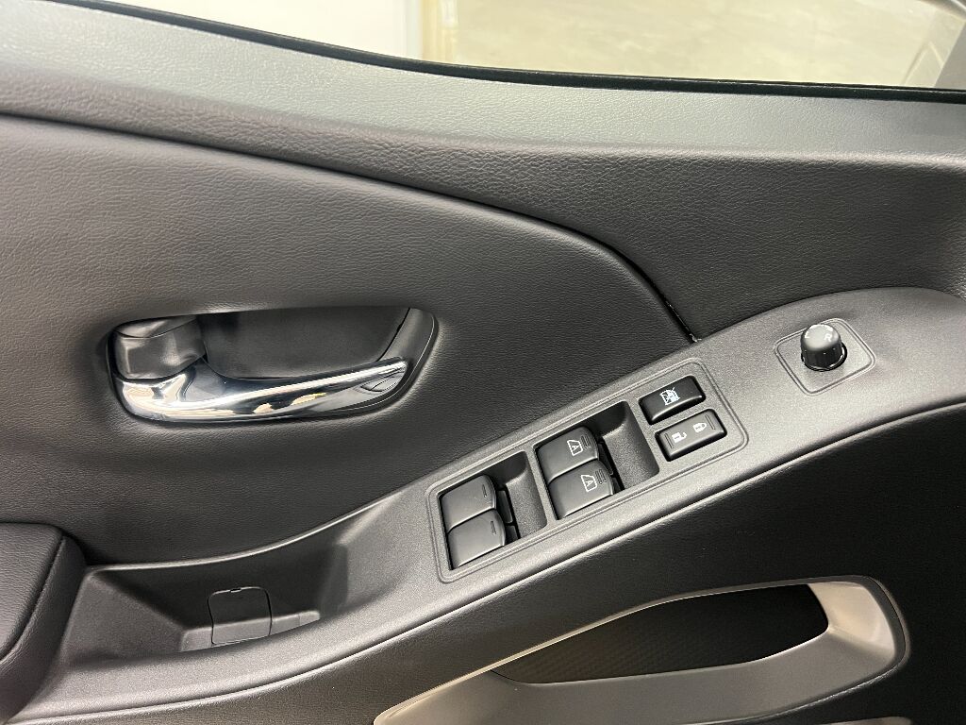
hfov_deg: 67.3
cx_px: 483
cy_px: 362
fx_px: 726
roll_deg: -3.6
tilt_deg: -39.2
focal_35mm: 26
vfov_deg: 53.1
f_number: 1.5
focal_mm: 5.7
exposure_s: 1/40
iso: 500
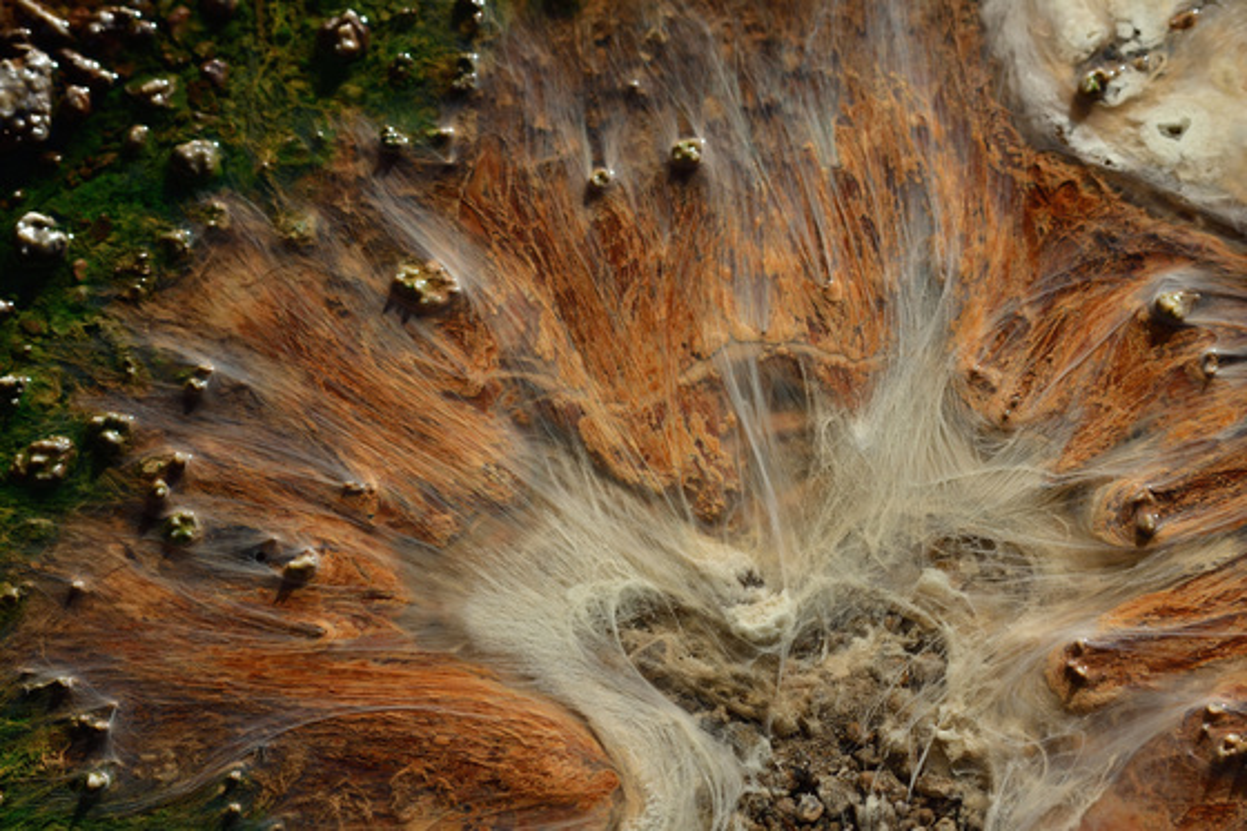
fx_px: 10388
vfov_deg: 4.6
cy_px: 416
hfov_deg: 6.9
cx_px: 624
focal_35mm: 300
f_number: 8
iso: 320
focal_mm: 200
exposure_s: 1/1250
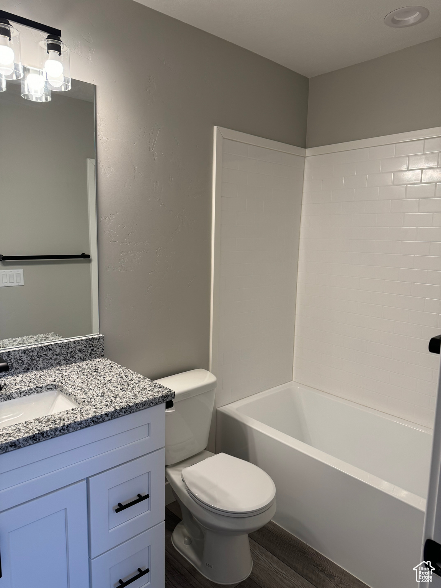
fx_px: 408
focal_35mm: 24
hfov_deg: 56.8
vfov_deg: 71.6
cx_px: 220
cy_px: 294
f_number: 1.78
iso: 100
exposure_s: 1/120
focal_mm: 6.86
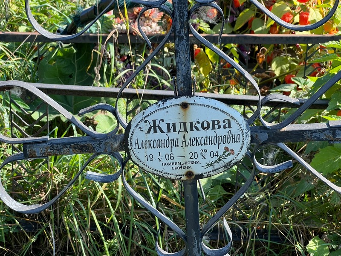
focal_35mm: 77
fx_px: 759
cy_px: 128
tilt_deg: -24.1
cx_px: 170
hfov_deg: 25.3
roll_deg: +0.2
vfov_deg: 19.1
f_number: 2.8
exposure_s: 1/140
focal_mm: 9
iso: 32
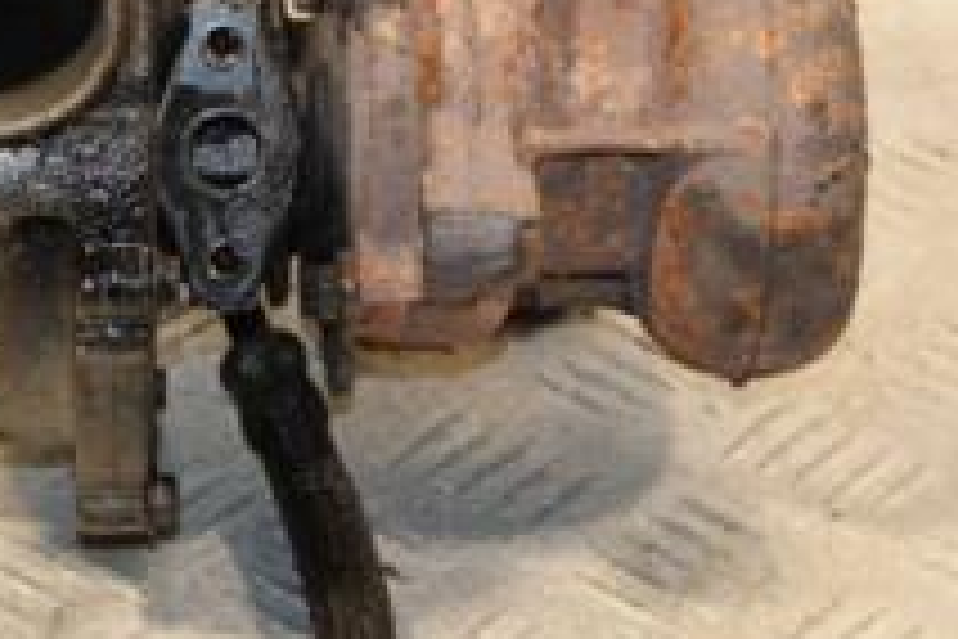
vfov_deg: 6.5
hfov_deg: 9.7
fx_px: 5615
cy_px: 140
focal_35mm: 211
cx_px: 598
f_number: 6.3
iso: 800
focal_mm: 50
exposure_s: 1/200
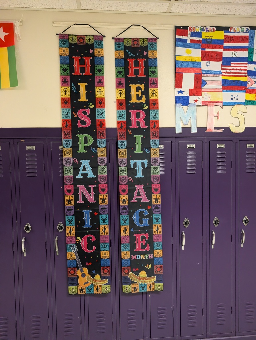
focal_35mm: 24
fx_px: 236
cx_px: 128
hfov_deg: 56.9
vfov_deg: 71.5
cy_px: 170
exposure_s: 1/150
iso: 2087
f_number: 1.68
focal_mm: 6.9
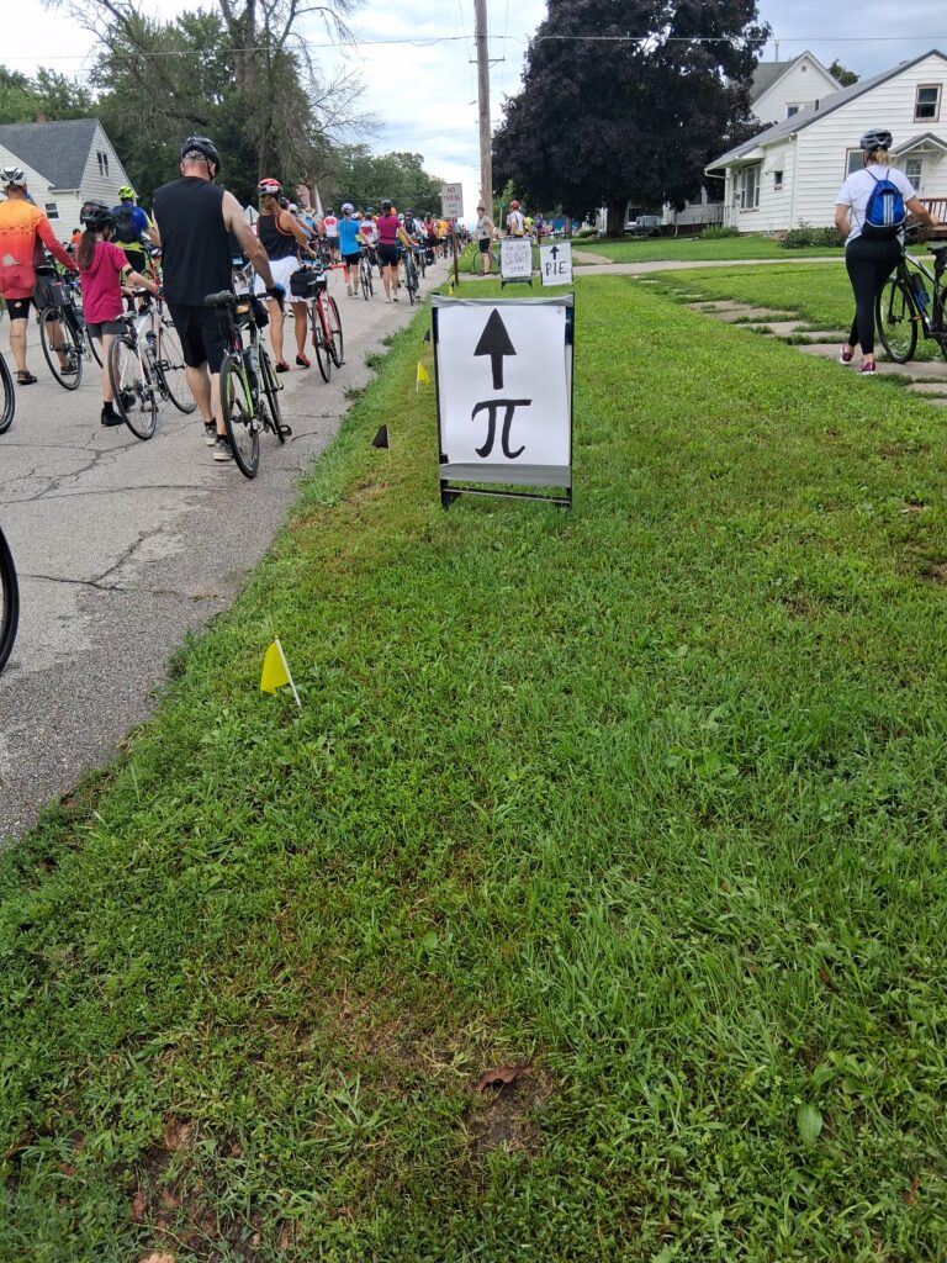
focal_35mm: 26
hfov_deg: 53.1
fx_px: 948
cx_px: 474
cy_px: 632
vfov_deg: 67.3
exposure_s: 1/144
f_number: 1.8
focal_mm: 3.98
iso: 25
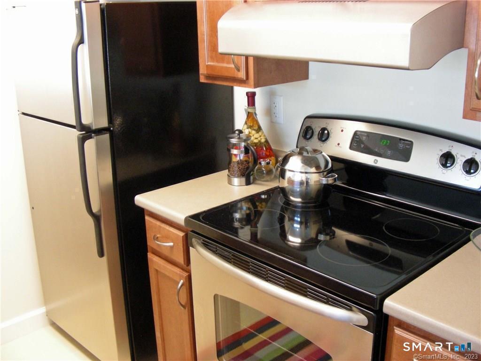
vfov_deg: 37.7
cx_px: 240
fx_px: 528
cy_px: 180
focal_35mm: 38
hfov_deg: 49.0
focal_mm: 6.3
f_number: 3.5
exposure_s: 1/8
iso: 274
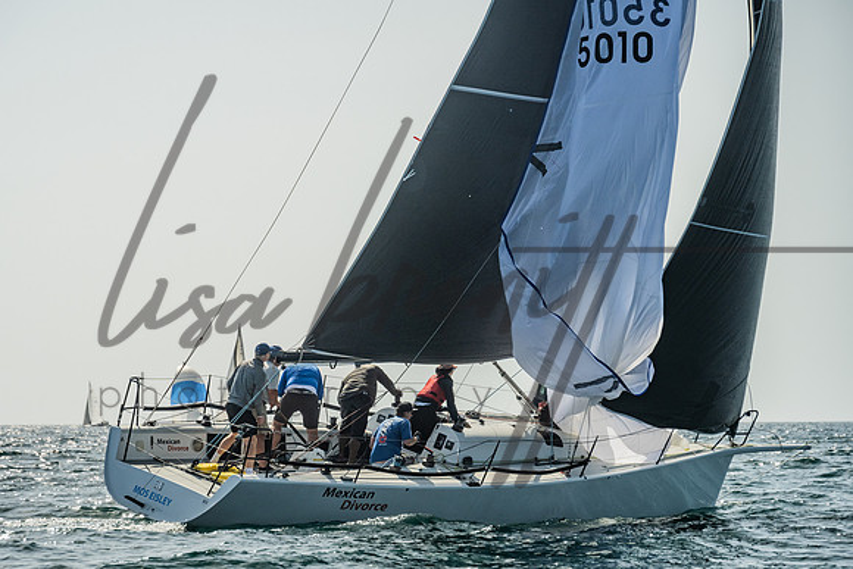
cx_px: 338
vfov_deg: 8.3
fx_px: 3907
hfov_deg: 12.5
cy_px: 344
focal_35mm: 165
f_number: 6.3
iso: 320
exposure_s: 1/1600
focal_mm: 135
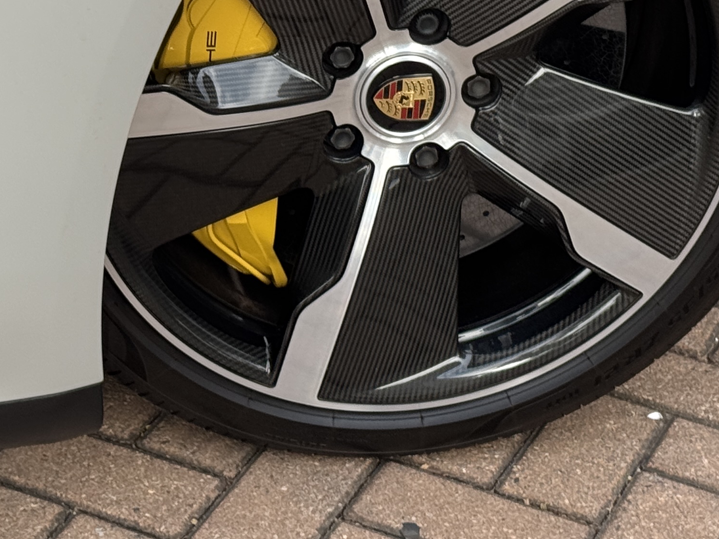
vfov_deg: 11.3
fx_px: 2679
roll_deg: -1.8
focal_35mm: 129
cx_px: 227
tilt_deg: -24.7
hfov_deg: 15.2
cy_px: -51
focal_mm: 6.76
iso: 64
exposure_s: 1/522
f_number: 1.78
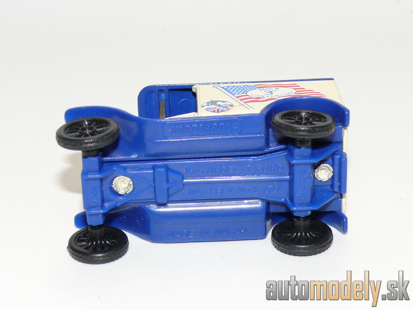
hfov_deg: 20.7
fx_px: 1133
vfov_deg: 15.6
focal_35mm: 95
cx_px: 206
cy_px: 155
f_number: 4
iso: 100
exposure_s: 1/30
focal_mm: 13
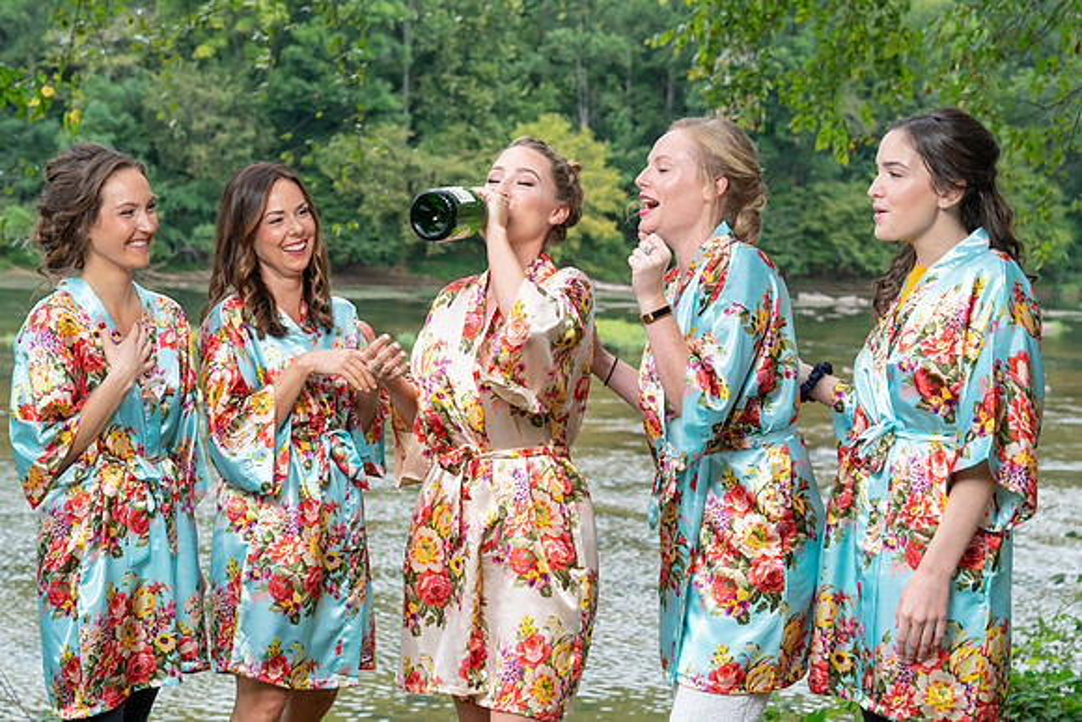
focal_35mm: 62
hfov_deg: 32.6
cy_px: 357
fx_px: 1852
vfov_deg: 22.1
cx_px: 554
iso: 320
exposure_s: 1/200
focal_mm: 60
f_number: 5.6
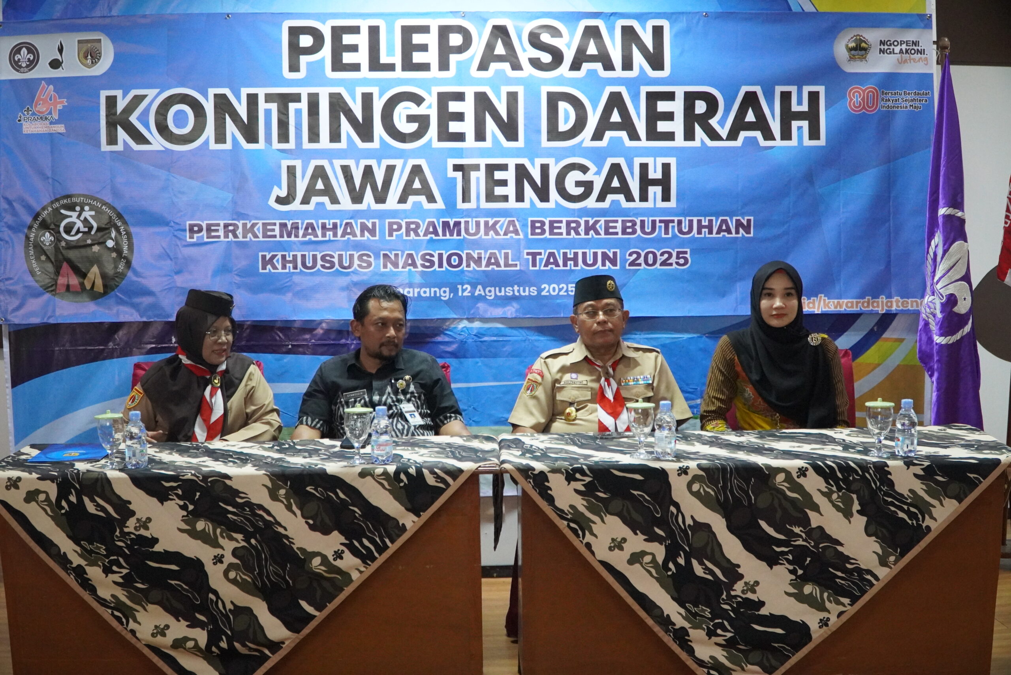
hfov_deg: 46.4
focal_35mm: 42
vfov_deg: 31.9
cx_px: 506
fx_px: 1180
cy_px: 338
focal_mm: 28
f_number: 4
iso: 6400
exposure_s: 1/125
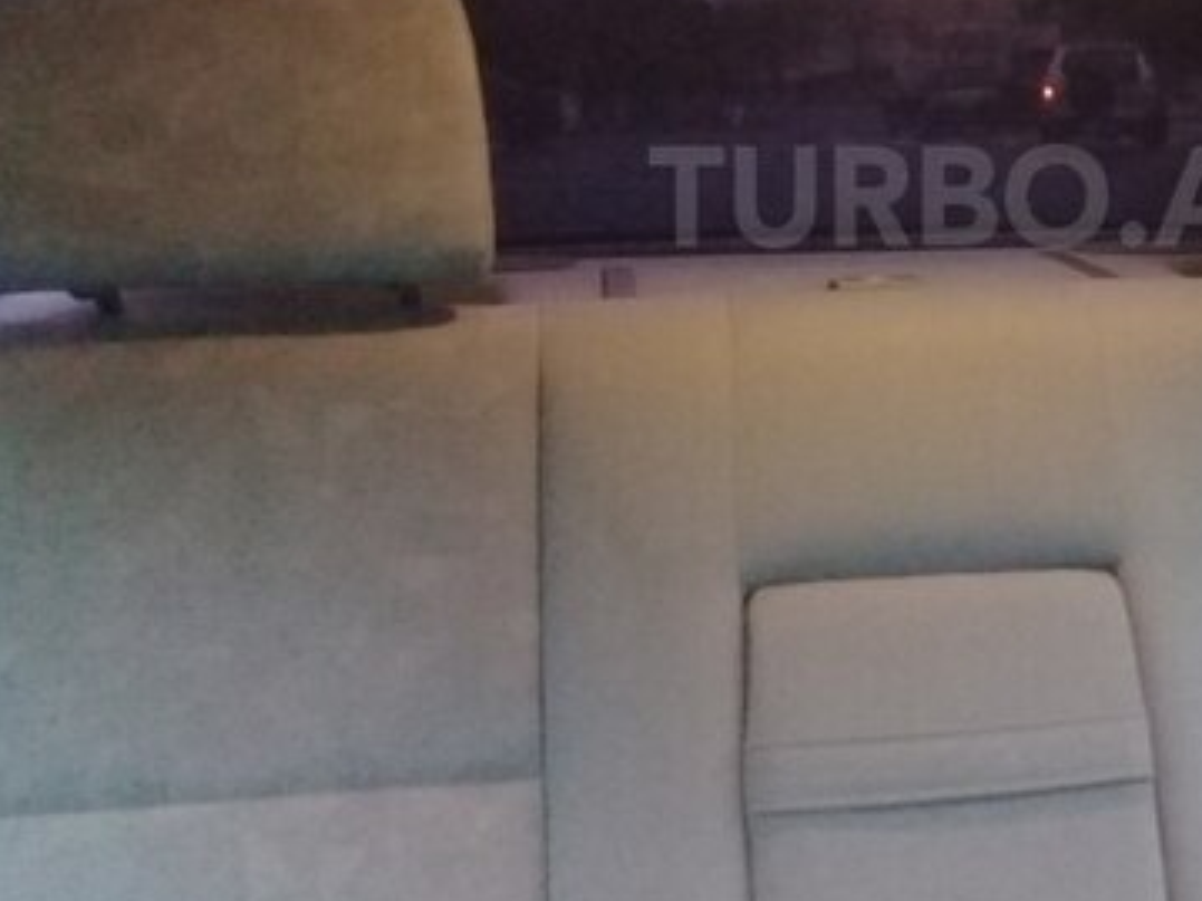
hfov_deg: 32.7
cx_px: 991
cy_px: 196
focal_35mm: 57
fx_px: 1979
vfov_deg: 25.3
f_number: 2.2
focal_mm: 3.3
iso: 800
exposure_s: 1/17
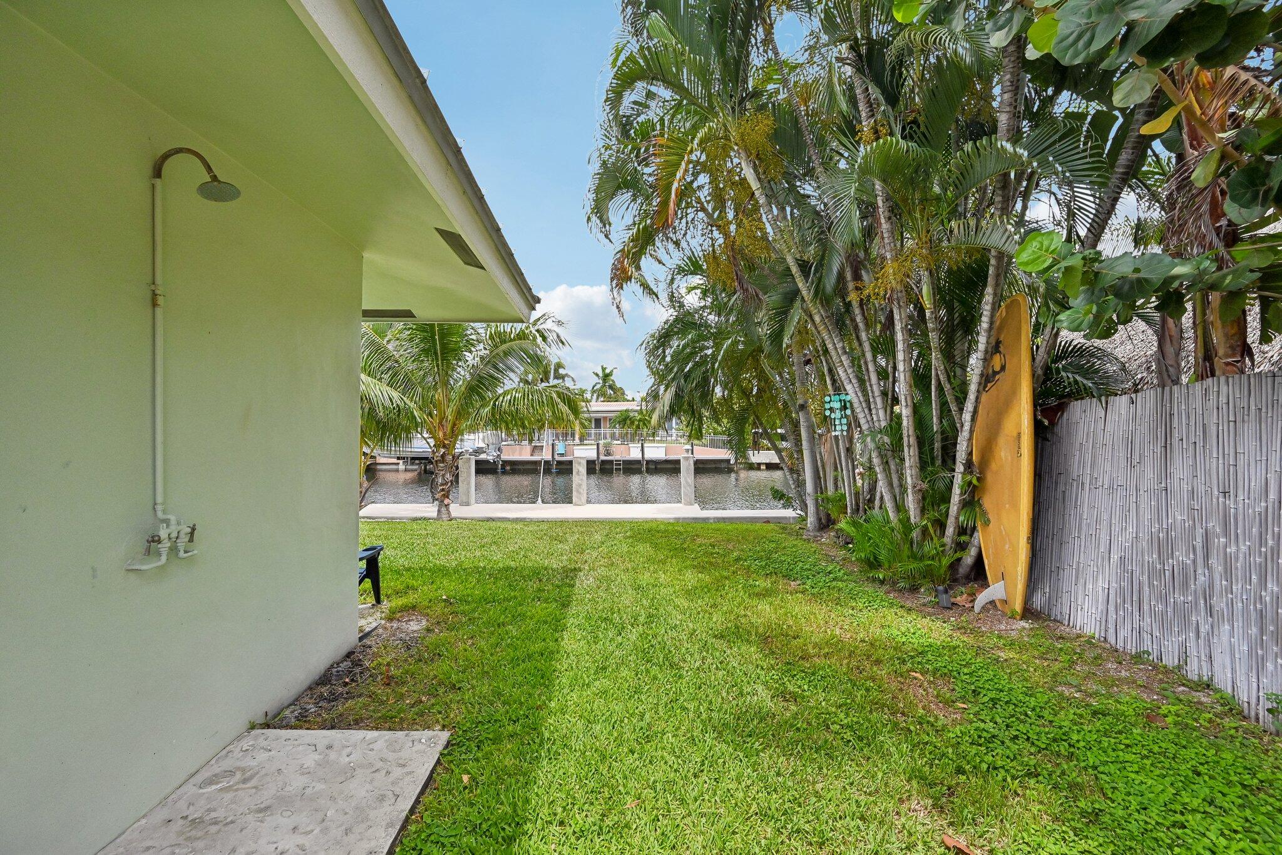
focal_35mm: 14
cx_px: 641
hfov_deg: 104.3
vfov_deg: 81.2
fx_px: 498
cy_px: 428
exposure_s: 1/2000
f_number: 8
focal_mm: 14
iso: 1250
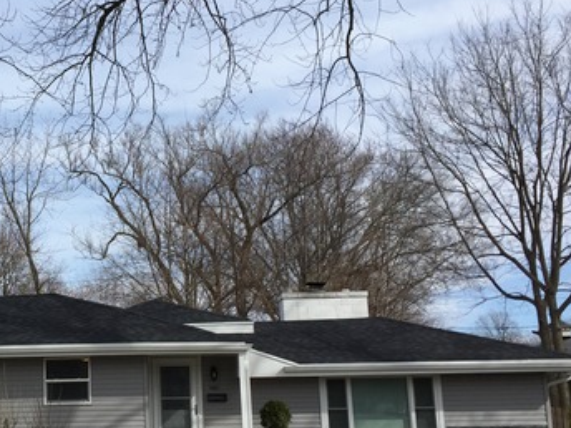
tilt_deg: +10.1
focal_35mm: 54
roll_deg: +0.9
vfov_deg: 27.0
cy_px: 250
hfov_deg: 34.3
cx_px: 103
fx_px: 891
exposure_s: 1/1980
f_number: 2.2
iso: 32
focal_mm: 4.15
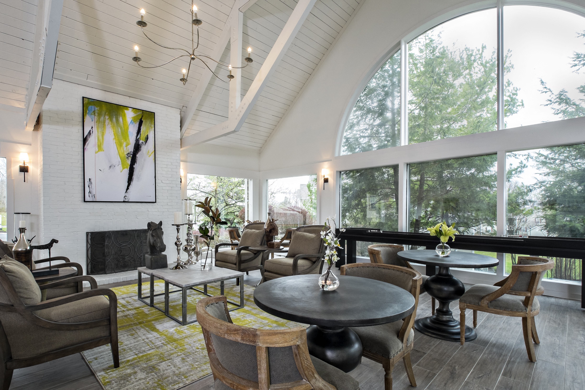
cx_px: 292
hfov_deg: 100.4
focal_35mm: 15
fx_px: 244
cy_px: 195
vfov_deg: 77.3
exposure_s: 1/8
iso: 400
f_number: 9
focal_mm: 10
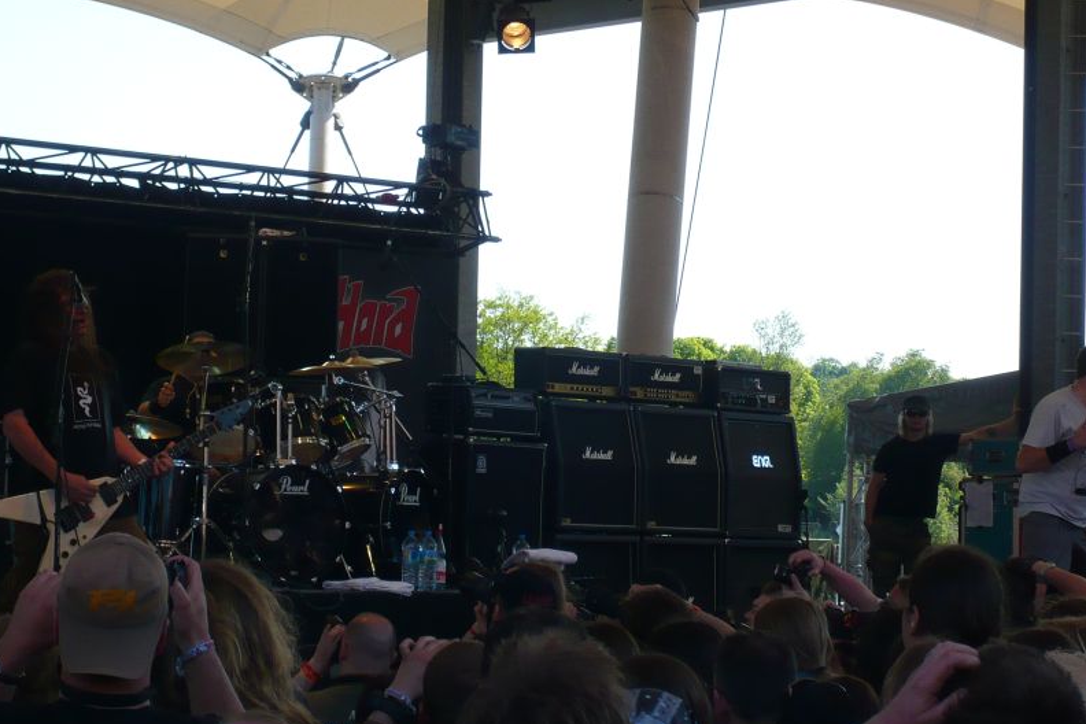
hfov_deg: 16.3
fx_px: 3801
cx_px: 542
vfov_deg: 10.9
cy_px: 365
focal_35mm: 126
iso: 100
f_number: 5.6
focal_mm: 16.4
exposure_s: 1/200
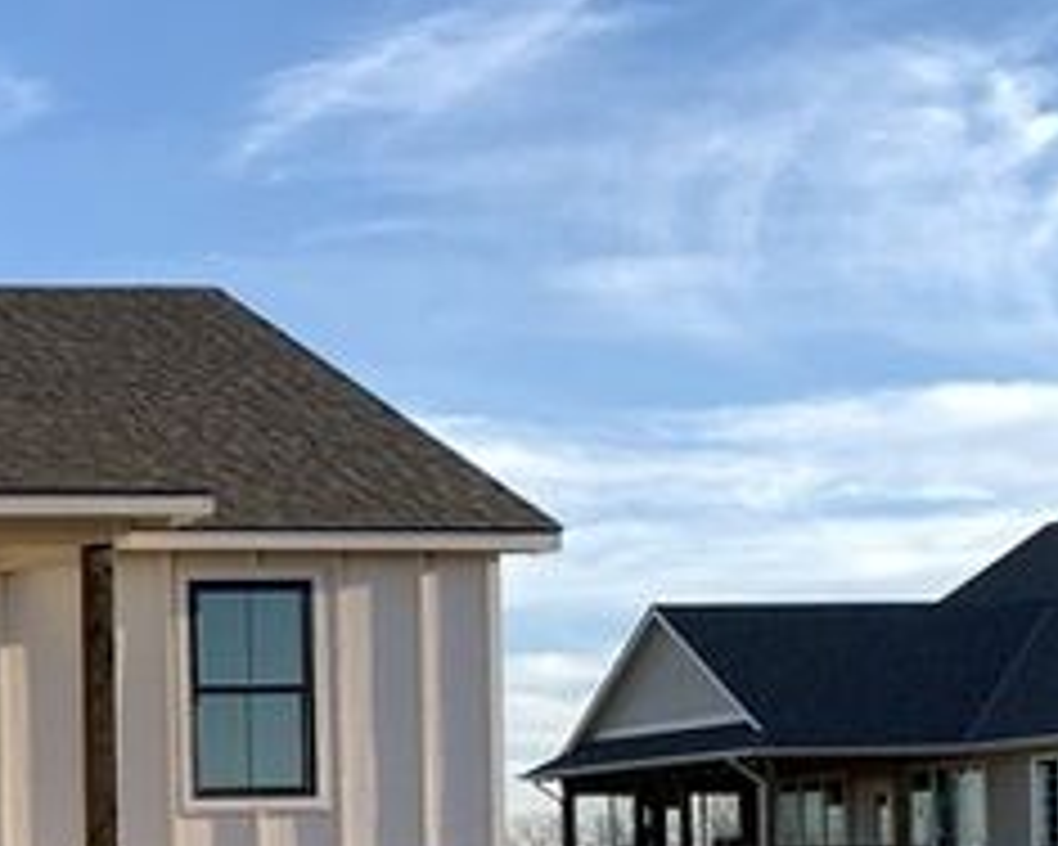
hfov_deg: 15.4
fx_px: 3382
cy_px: 932
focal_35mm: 108
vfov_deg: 14.0
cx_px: -824
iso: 25
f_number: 1.8
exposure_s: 1/808
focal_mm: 4.25
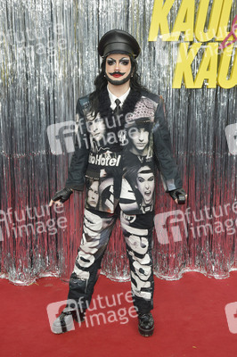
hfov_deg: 26.9
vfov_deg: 39.6
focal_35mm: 50
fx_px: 495
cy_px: 178
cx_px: 118
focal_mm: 50
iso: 640
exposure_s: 1/200
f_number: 7.1
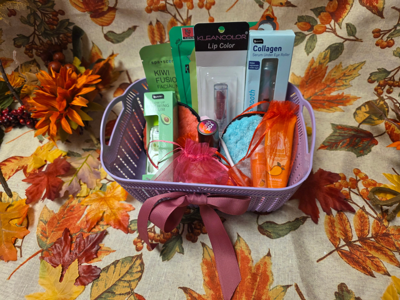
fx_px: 266
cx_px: 200
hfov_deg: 73.9
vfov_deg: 58.9
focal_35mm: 23
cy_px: 150
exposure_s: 1/120
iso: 200
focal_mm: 6.3
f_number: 1.7
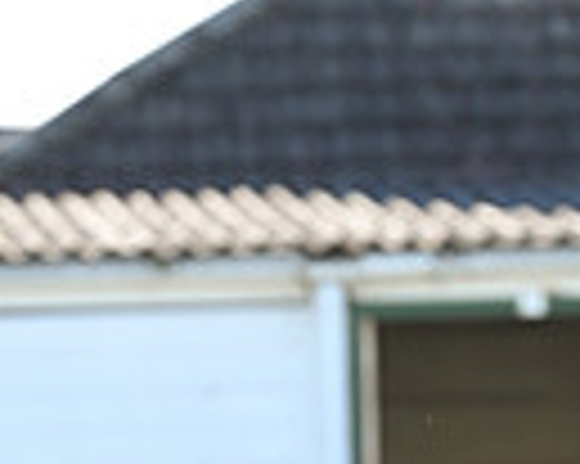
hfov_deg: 3.0
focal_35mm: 655
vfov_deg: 2.4
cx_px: 193
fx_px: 11235
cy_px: 923
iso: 400
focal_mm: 200
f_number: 5
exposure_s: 1/800
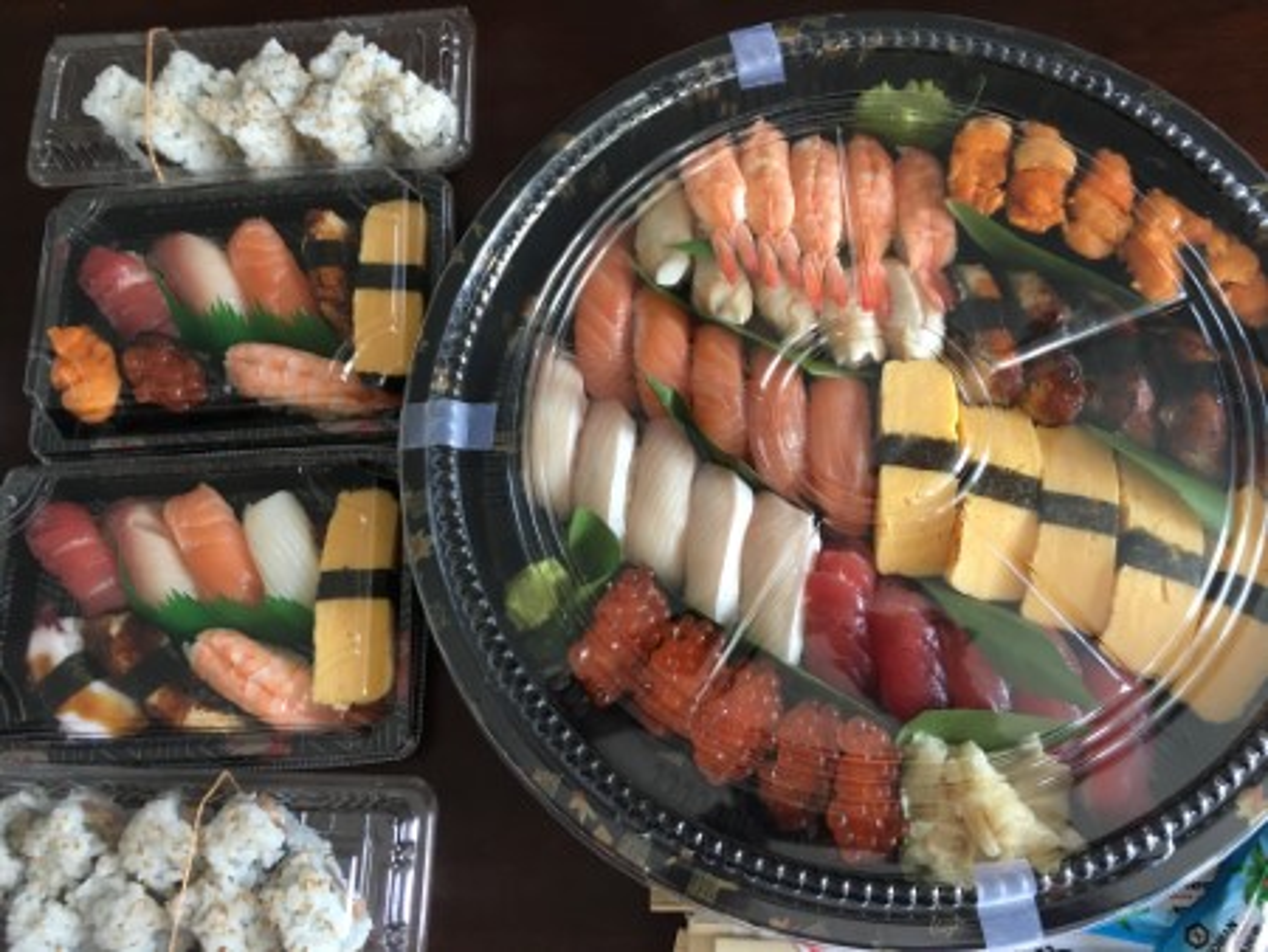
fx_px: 1063
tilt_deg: -71.9
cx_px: 634
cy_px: 476
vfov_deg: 48.3
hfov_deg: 61.6
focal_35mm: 29
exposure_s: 1/30
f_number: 2.2
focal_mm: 4.15
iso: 100
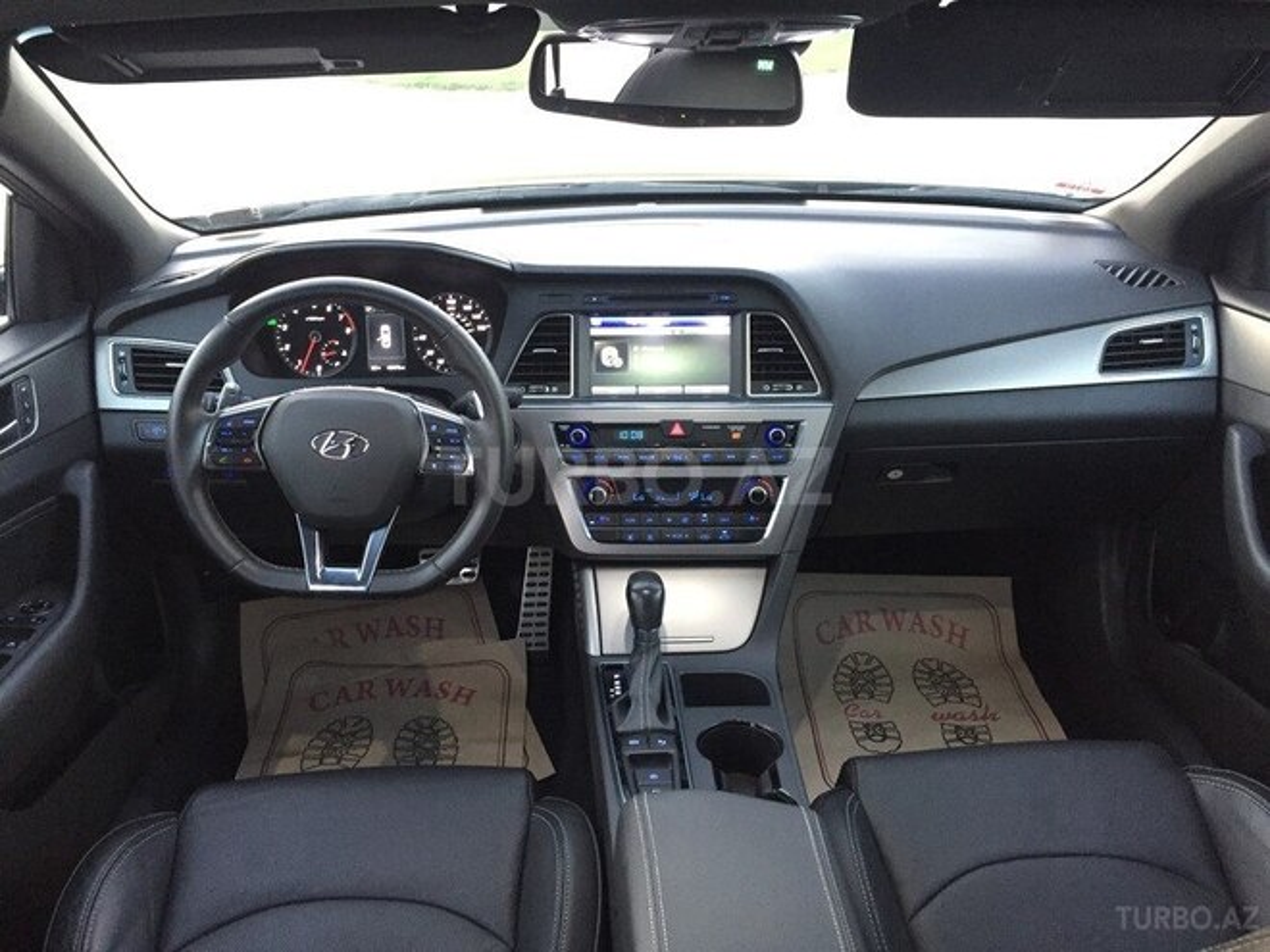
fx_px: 1064
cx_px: 635
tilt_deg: -24.9
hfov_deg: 61.7
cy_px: 476
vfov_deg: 48.2
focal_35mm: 29
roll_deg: -0.5
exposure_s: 1/25
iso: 250
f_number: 2.2
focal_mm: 4.15
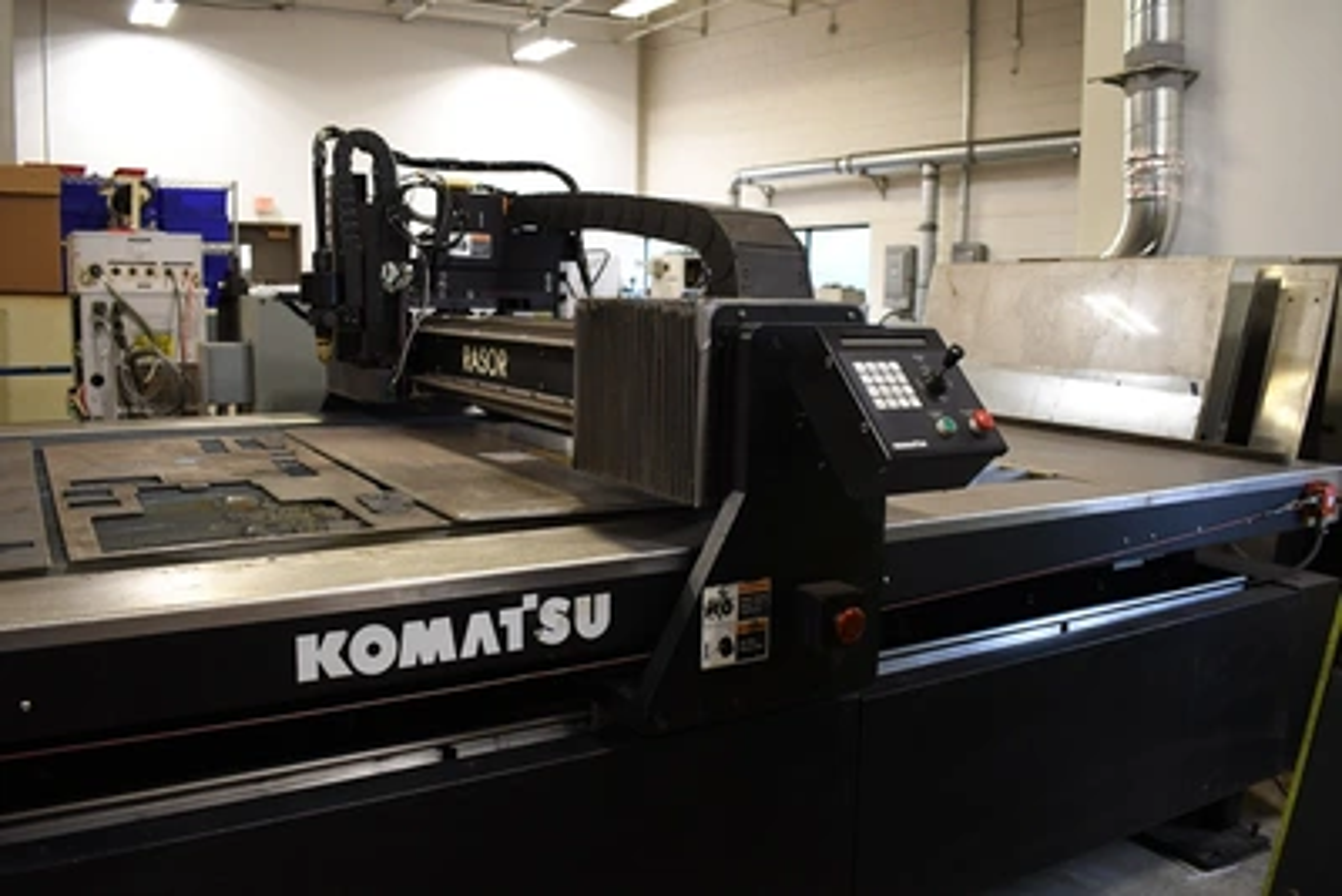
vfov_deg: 43.6
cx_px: 671
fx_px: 1119
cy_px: 448
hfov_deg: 61.9
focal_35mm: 30
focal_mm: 20
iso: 1000
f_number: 4.5
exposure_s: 1/80
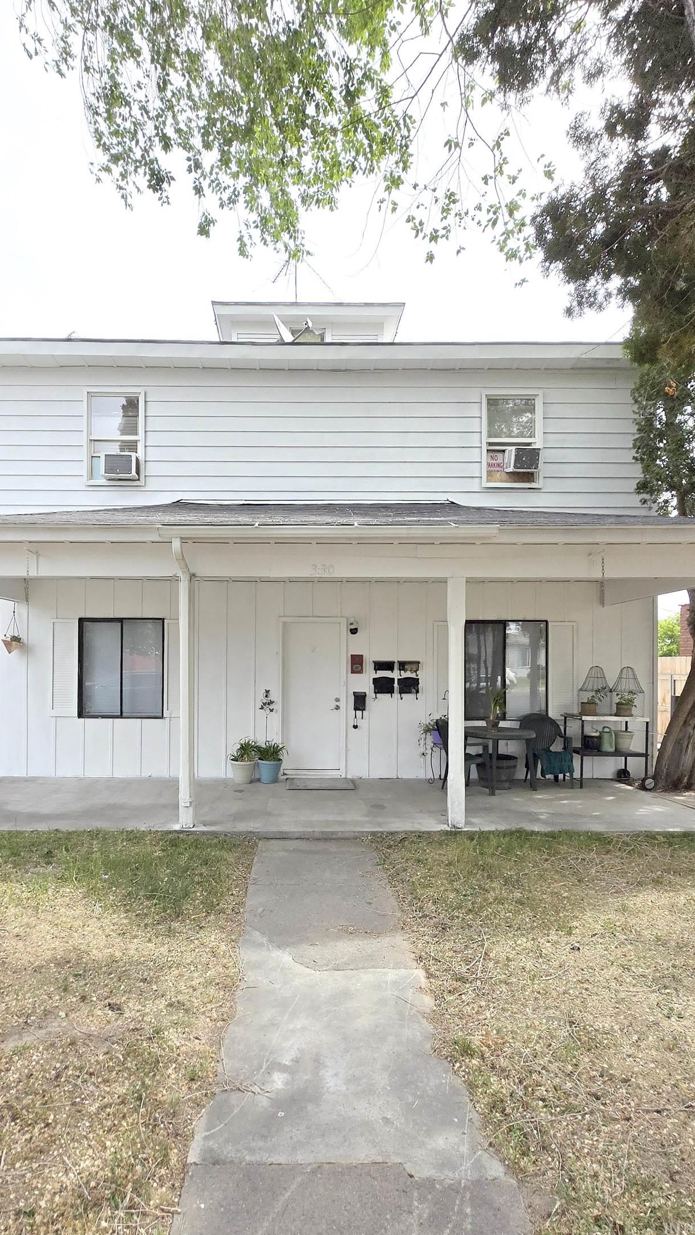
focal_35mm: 15
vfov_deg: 103.0
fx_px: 491
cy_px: 633
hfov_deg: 70.3
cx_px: 305
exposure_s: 1/816
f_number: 2.2
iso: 25
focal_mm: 1.7
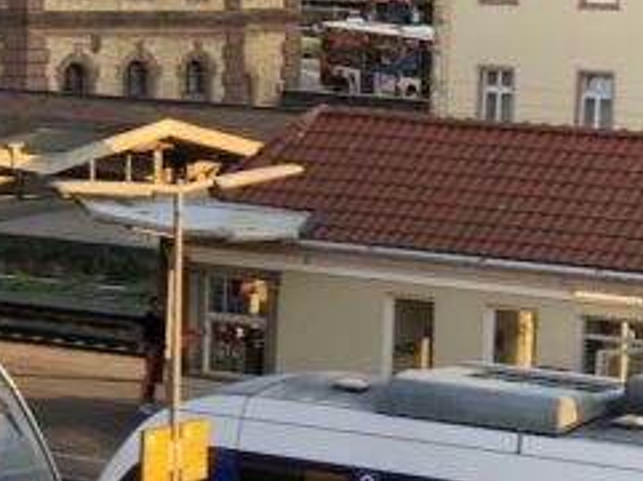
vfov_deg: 8.0
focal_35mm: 182
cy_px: 612
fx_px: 3376
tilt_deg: -14.2
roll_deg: -1.6
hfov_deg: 10.9
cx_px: 285
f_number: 2.8
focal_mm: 6.6
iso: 40
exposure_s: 1/121
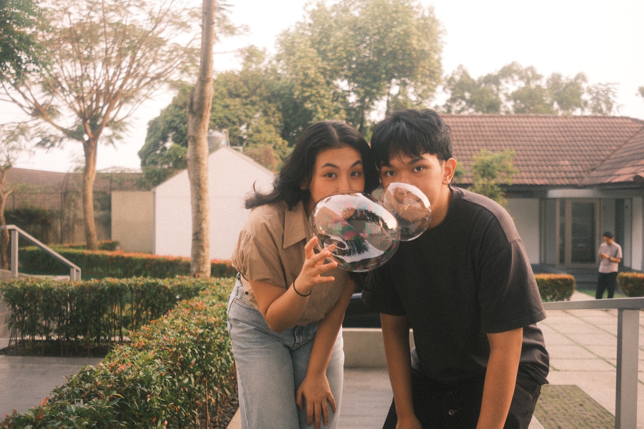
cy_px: 214
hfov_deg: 47.4
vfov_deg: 32.6
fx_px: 733
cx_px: 322
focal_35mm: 41
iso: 320
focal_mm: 27
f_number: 2.8
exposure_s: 1/150
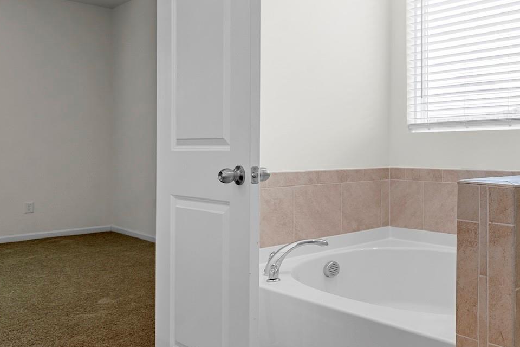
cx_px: 495
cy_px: 147
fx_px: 462
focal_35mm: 32
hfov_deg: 50.1
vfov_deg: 41.0
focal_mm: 16
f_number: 7.1
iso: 100
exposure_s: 1/1.25
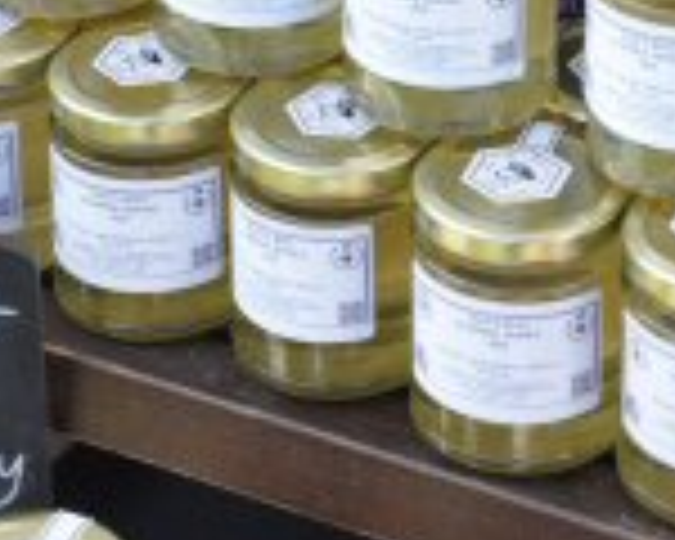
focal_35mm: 170
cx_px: 504
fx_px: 3396
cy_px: -439
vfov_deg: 8.7
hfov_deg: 11.3
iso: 1600
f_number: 8
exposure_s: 1/800
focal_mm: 40
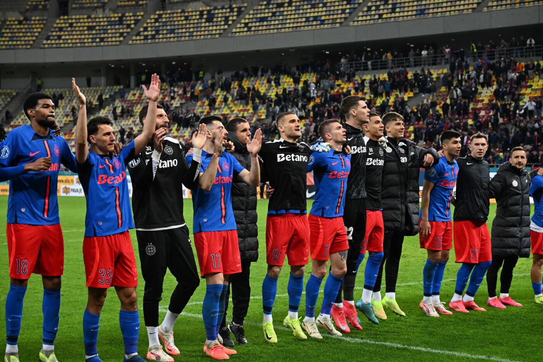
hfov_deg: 26.7
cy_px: 181
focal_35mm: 76
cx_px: 272
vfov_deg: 17.9
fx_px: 1146
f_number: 5.6
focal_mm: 76
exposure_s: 1/800
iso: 4000
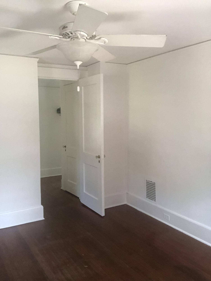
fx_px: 260
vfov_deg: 56.8
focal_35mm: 32
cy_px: 140
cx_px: 106
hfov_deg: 44.2
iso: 250
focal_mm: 2.87
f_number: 2.2
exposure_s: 1/60
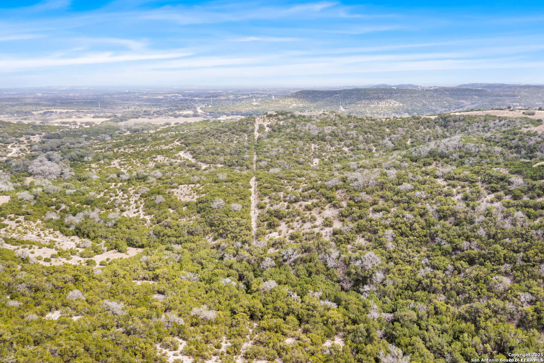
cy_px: 182
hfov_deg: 65.5
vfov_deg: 46.4
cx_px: 272
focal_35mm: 28
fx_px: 423
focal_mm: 10.26
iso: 100
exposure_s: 1/120
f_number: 5.6
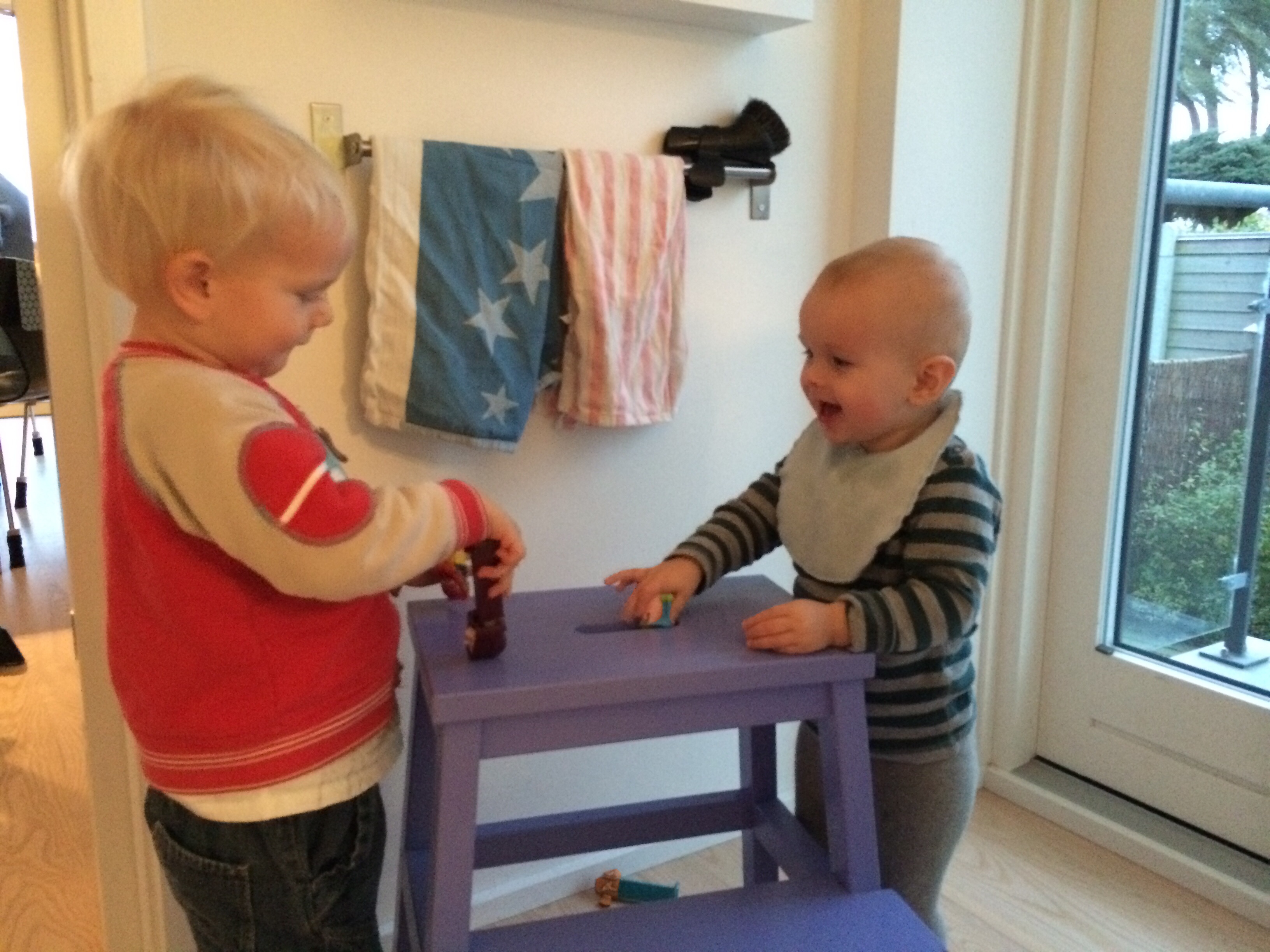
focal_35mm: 30
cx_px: 635
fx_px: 1101
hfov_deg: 60.0
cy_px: 476
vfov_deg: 46.8
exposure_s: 1/15
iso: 640
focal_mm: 4.12
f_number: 2.2
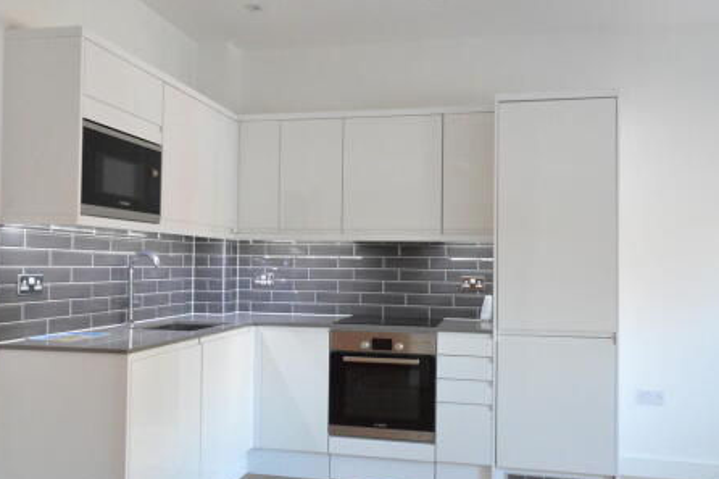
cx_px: 363
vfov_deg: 41.1
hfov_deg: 58.7
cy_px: 252
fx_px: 639
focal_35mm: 32
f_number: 11
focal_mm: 20
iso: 5600
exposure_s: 1/30
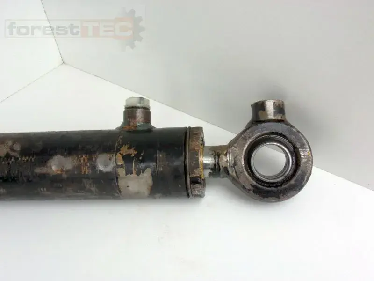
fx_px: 357
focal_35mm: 33
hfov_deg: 55.4
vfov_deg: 42.9
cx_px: 187
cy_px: 140
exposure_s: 1/100
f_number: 3.7
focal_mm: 5.9
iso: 80
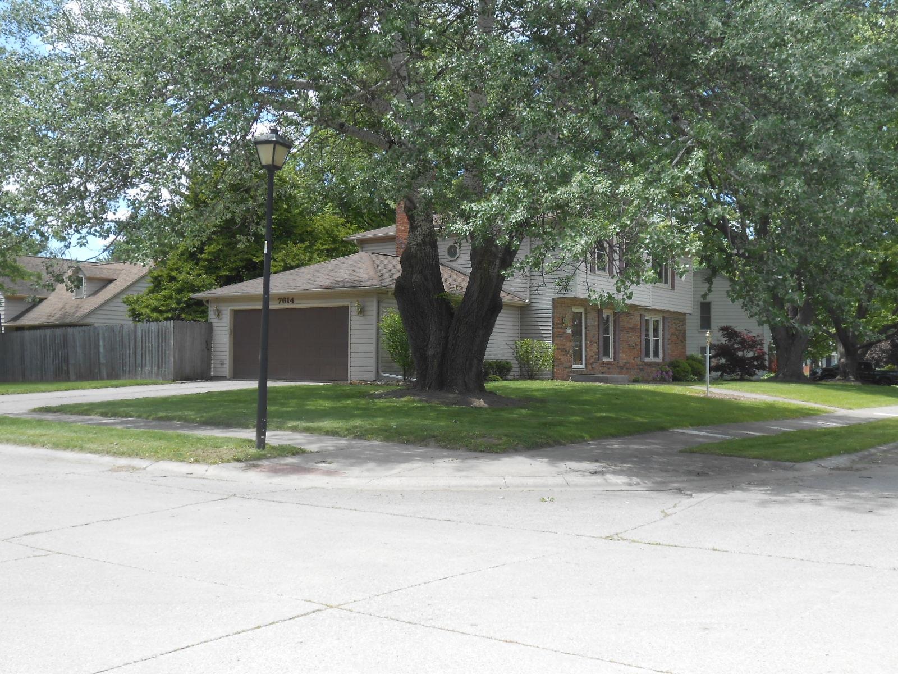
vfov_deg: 37.7
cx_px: 449
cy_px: 337
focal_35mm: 38
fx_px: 986
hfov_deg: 49.0
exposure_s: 1/320
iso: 80
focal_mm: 6.8
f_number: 4.2
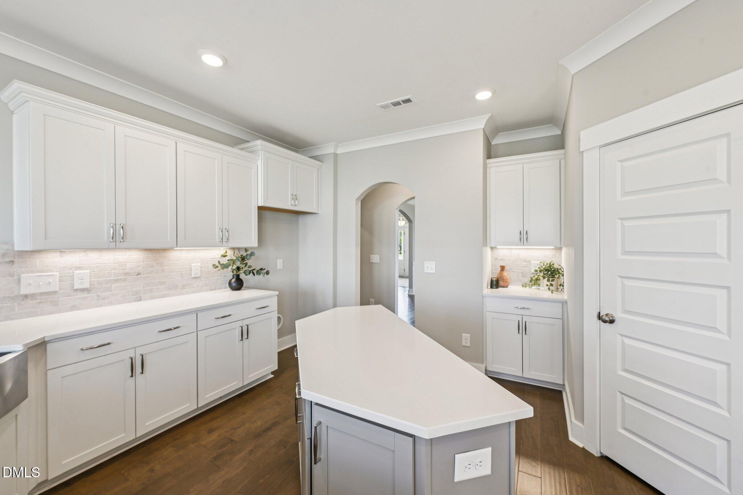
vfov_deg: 81.2
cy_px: 248
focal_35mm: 14
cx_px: 372
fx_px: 289
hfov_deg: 104.3
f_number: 9
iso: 200
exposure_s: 1/20
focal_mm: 14
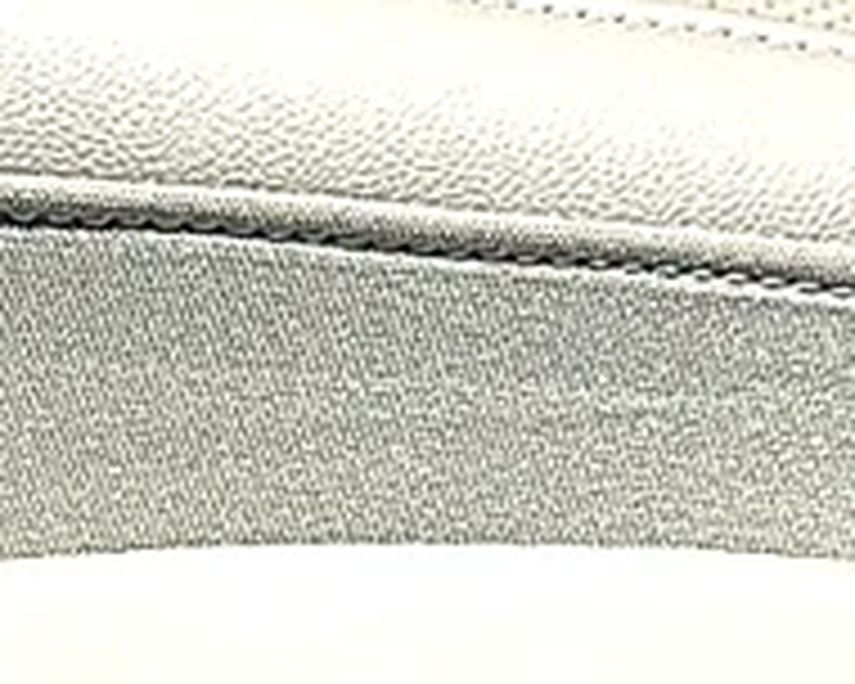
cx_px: -351
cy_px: 1037
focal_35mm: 165
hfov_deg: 11.3
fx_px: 4175
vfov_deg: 9.1
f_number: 1.78
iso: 80
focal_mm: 6.86
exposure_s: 1/5291
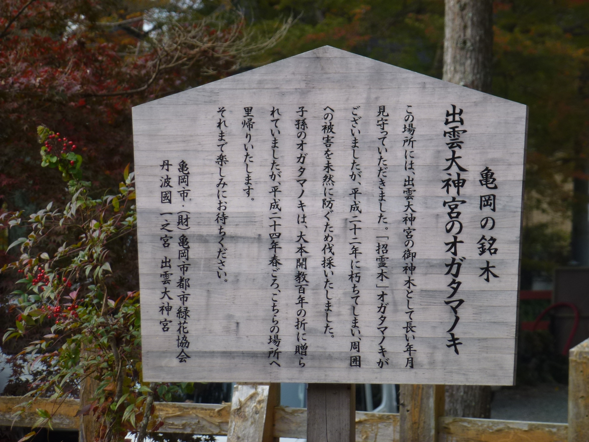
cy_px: 221
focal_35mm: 232
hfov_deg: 8.5
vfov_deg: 6.4
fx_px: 3948
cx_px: 294
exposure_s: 1/160
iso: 100
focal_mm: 41.5
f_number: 5.6
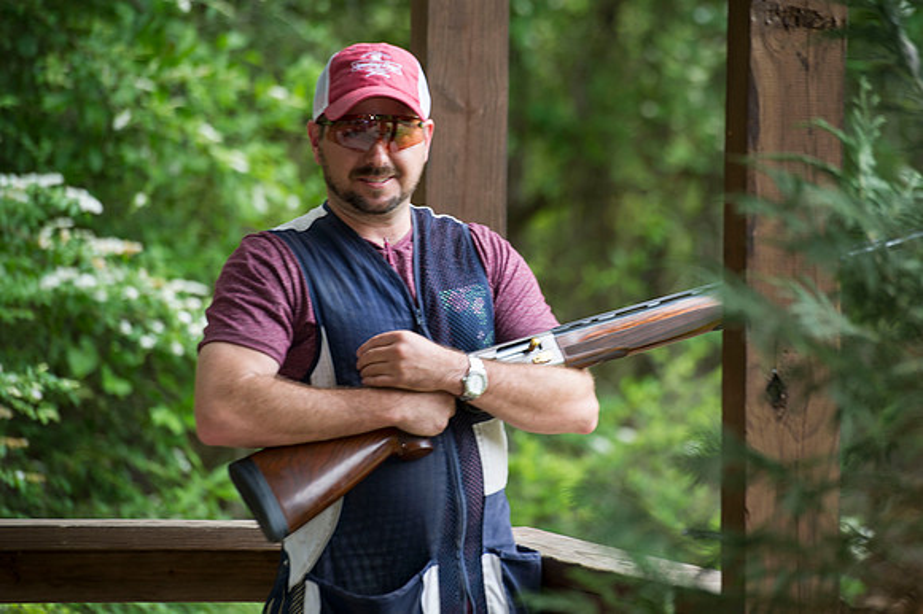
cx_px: 462
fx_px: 5125
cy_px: 307
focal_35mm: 200
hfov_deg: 10.3
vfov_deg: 6.9
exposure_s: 1/80
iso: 200
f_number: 3.5
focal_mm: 200
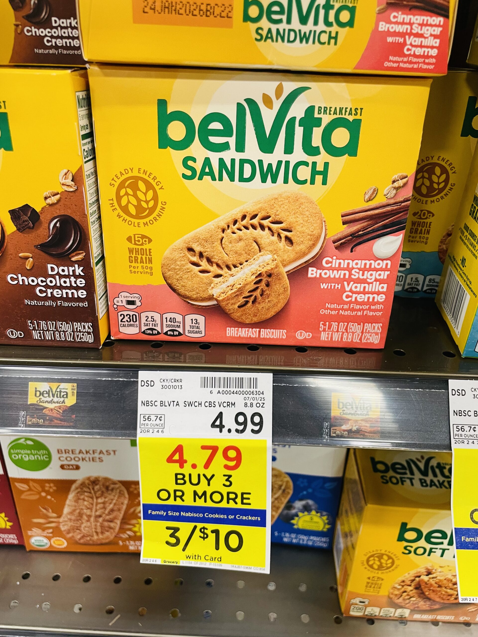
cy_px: 318
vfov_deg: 67.3
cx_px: 239
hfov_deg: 53.1
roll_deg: -1.4
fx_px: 479
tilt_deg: -31.5
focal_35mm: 26
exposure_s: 1/60
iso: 80
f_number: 1.6
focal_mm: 4.2
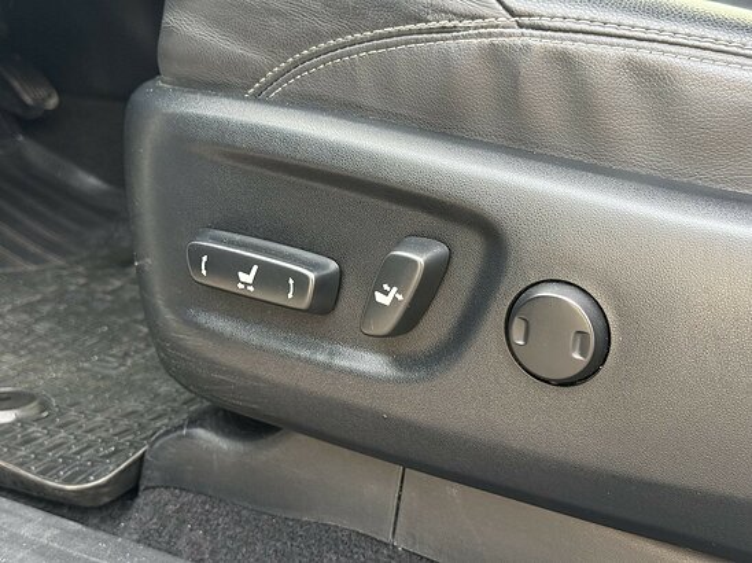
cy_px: 282
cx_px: 376
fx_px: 1042
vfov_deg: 30.2
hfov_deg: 39.7
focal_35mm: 48
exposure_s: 1/64
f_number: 1.78
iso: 160
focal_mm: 6.76
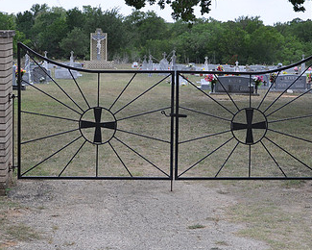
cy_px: 109
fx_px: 811
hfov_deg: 21.8
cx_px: 137
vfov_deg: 17.5
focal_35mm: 88
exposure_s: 1/250
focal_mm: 35
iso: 200
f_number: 8
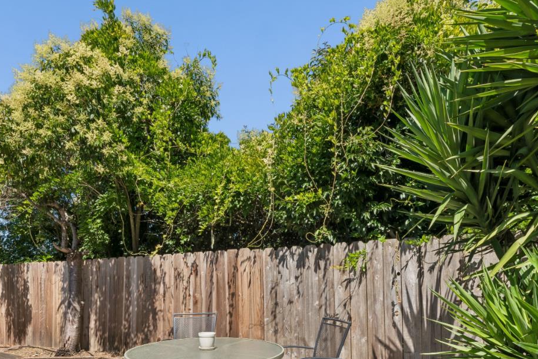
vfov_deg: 51.4
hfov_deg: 76.1
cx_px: 258
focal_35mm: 23
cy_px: 292
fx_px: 344
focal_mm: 14
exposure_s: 1/20
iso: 100
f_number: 22
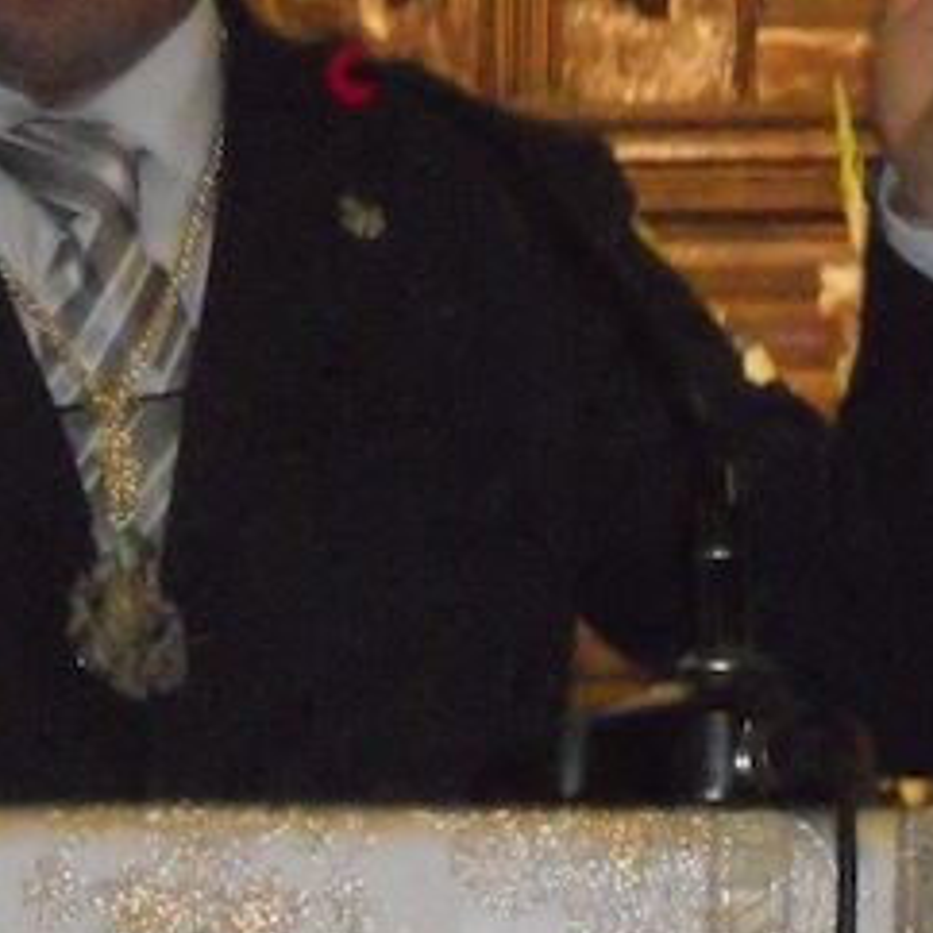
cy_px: -19
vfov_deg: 5.5
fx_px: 9636
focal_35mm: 316
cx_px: 733
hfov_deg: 5.5
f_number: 5.9
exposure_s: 1/60
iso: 1600
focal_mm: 19.6
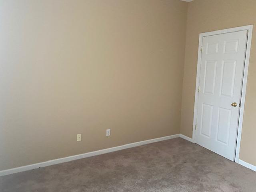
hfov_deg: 67.3
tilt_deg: -8.9
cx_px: 128
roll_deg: -2.0
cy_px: 96
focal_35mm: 26
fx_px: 192
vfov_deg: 53.1
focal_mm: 4.25
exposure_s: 1/60
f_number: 1.8
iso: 400
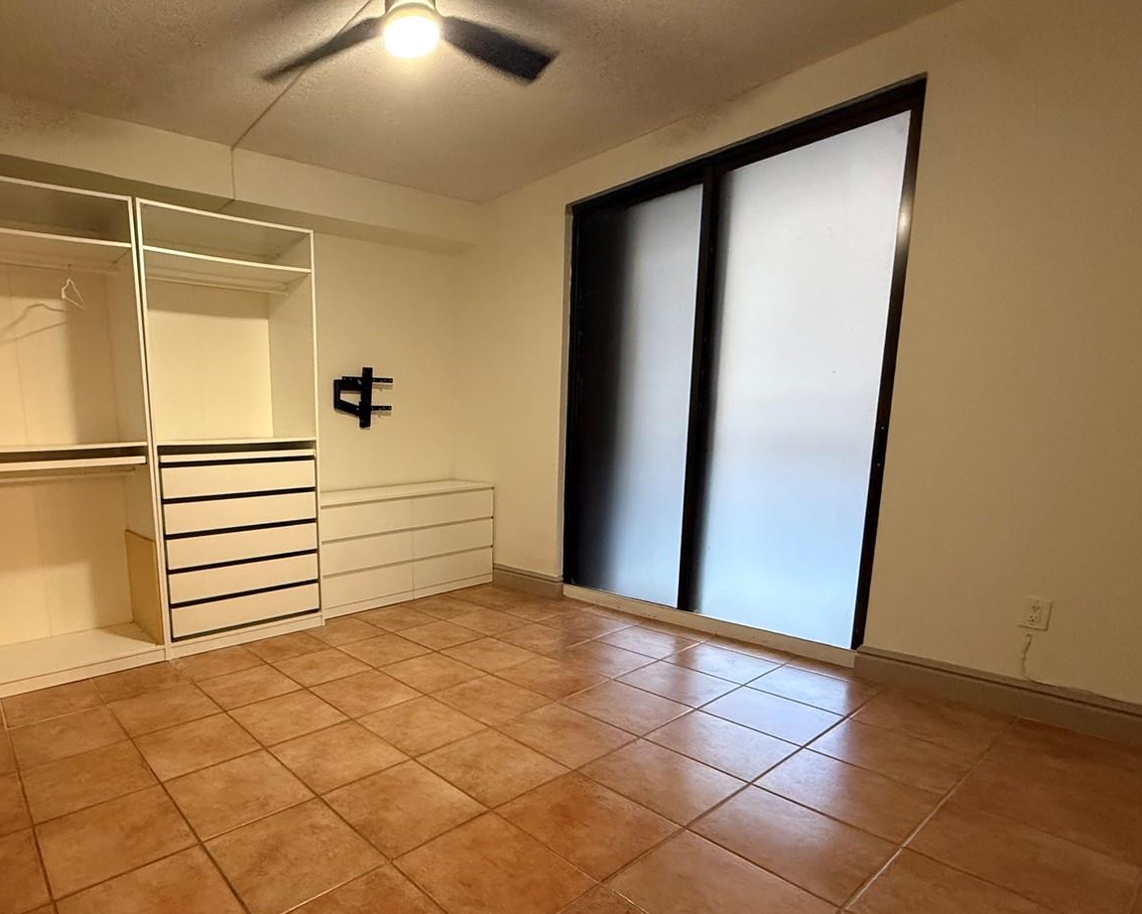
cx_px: 370
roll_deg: +1.1
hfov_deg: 80.2
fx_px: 642
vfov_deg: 70.3
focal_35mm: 19
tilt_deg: -9.4
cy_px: 540
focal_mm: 2.22
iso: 640
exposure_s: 1/59
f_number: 2.2
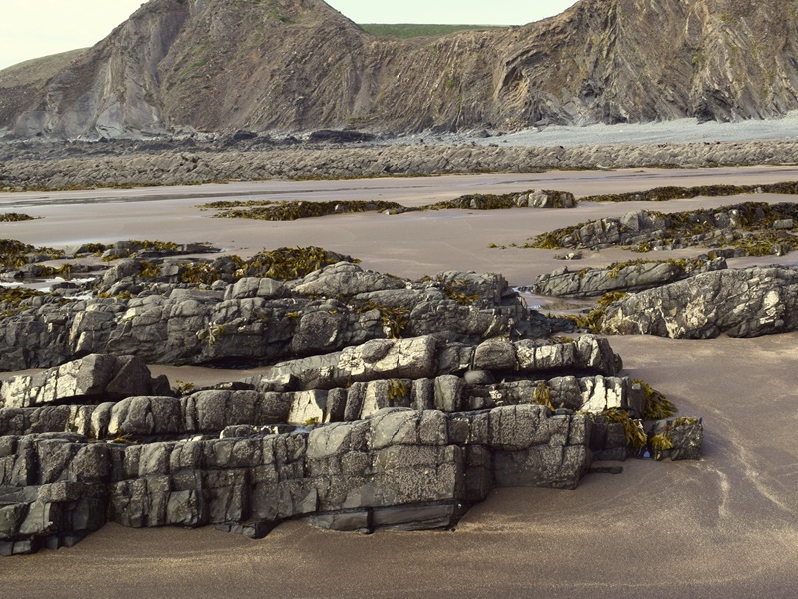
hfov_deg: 46.6
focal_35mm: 39
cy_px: 210
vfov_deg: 36.5
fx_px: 899
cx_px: 572
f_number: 10
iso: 400
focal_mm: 18
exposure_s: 1/200
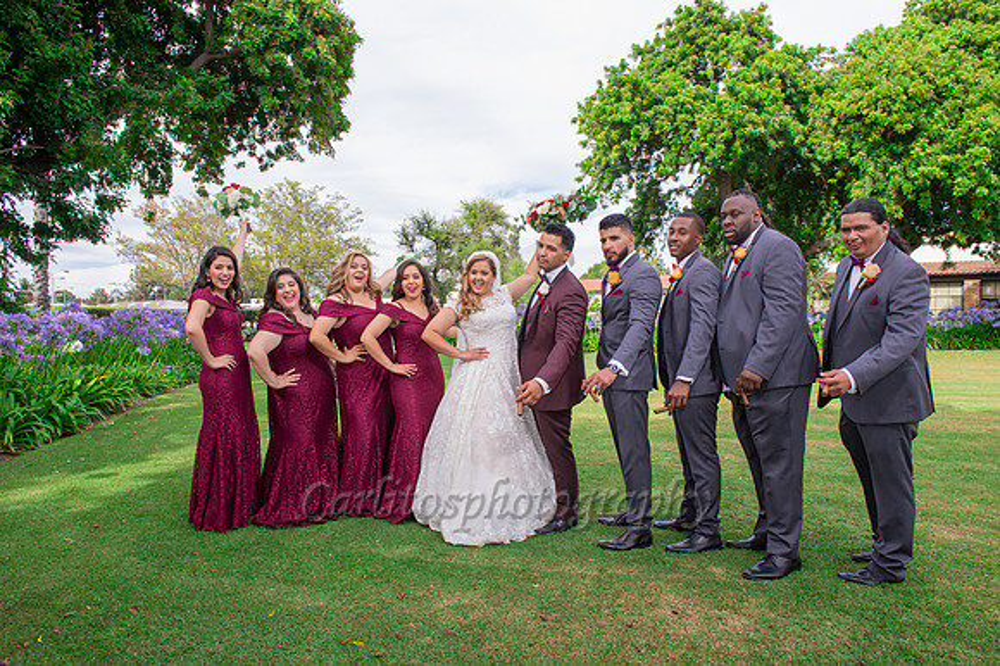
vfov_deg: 53.1
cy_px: 333
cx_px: 500
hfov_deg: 73.8
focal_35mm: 24
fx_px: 666
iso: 400
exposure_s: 1/250
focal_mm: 24
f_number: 7.1
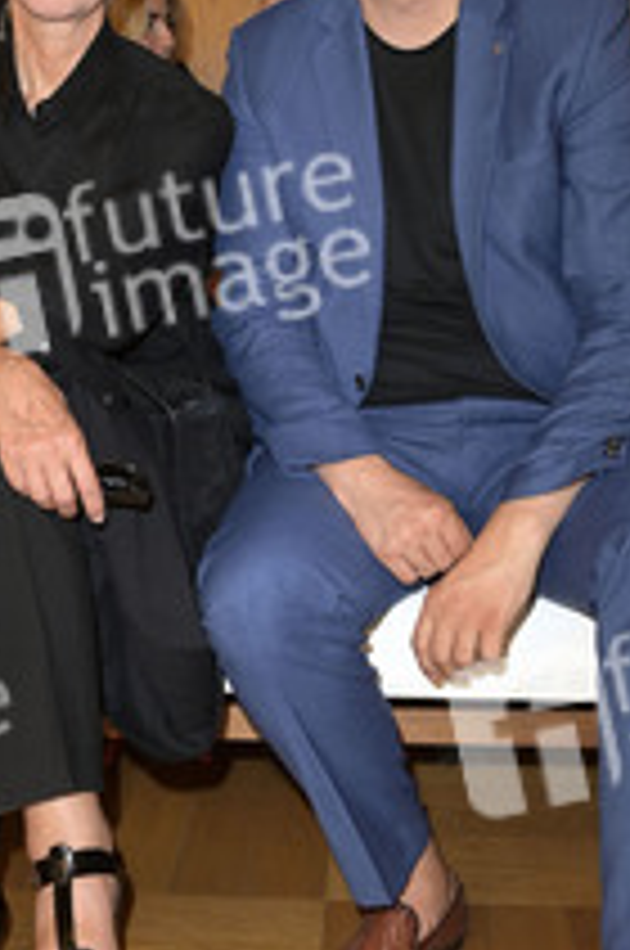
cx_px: 270
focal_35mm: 55
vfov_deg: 36.3
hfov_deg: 24.5
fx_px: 1448
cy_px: 486
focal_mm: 29
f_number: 5.6
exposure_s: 1/160
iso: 1250
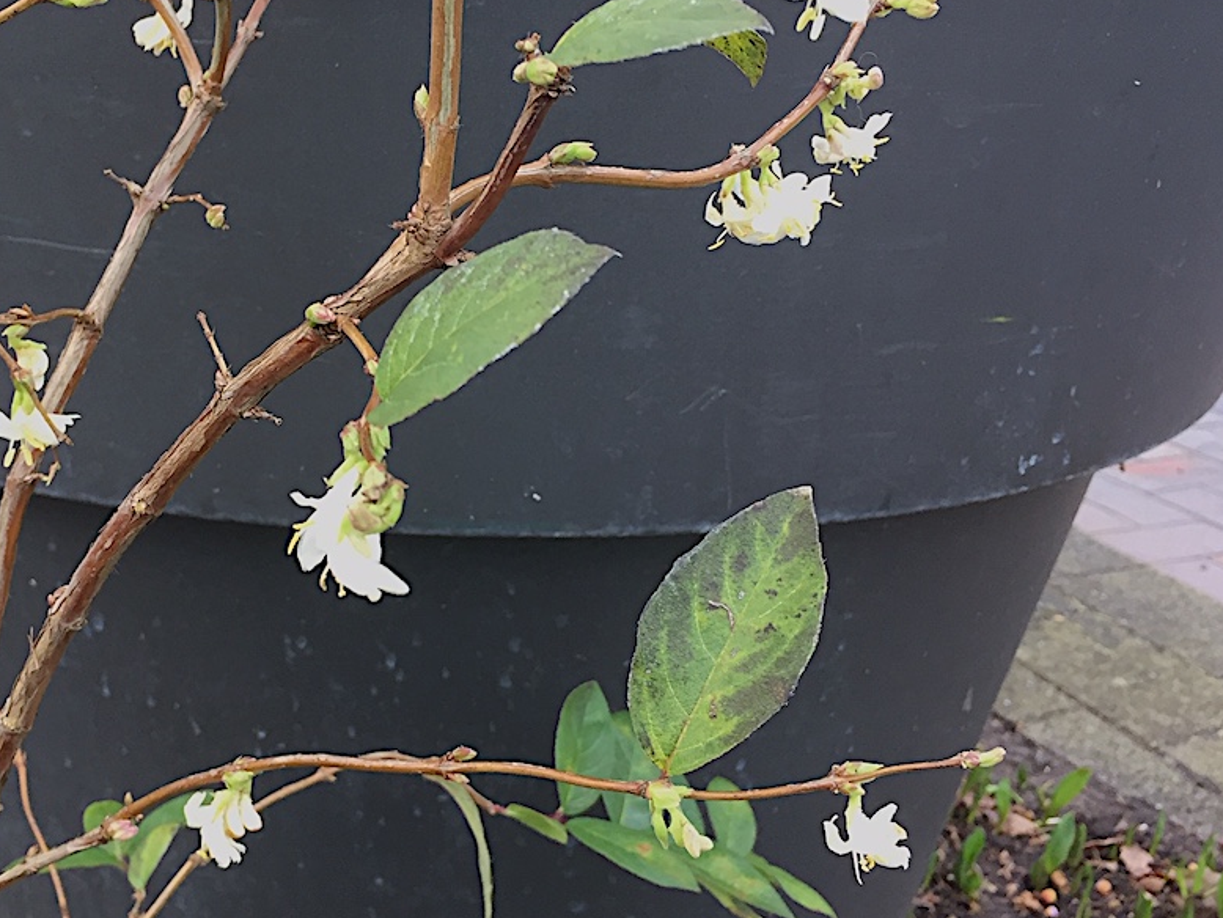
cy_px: 465
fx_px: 1449
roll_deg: +0.2
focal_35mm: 41
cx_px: 435
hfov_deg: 45.3
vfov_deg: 35.2
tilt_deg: -20.3
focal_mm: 4.15
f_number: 2.2
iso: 32
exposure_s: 1/33
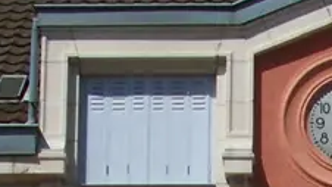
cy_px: 521
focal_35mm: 234
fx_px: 2059
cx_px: 348
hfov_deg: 9.1
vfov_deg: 5.0
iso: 80
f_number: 8
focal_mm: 6.3
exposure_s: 1/640
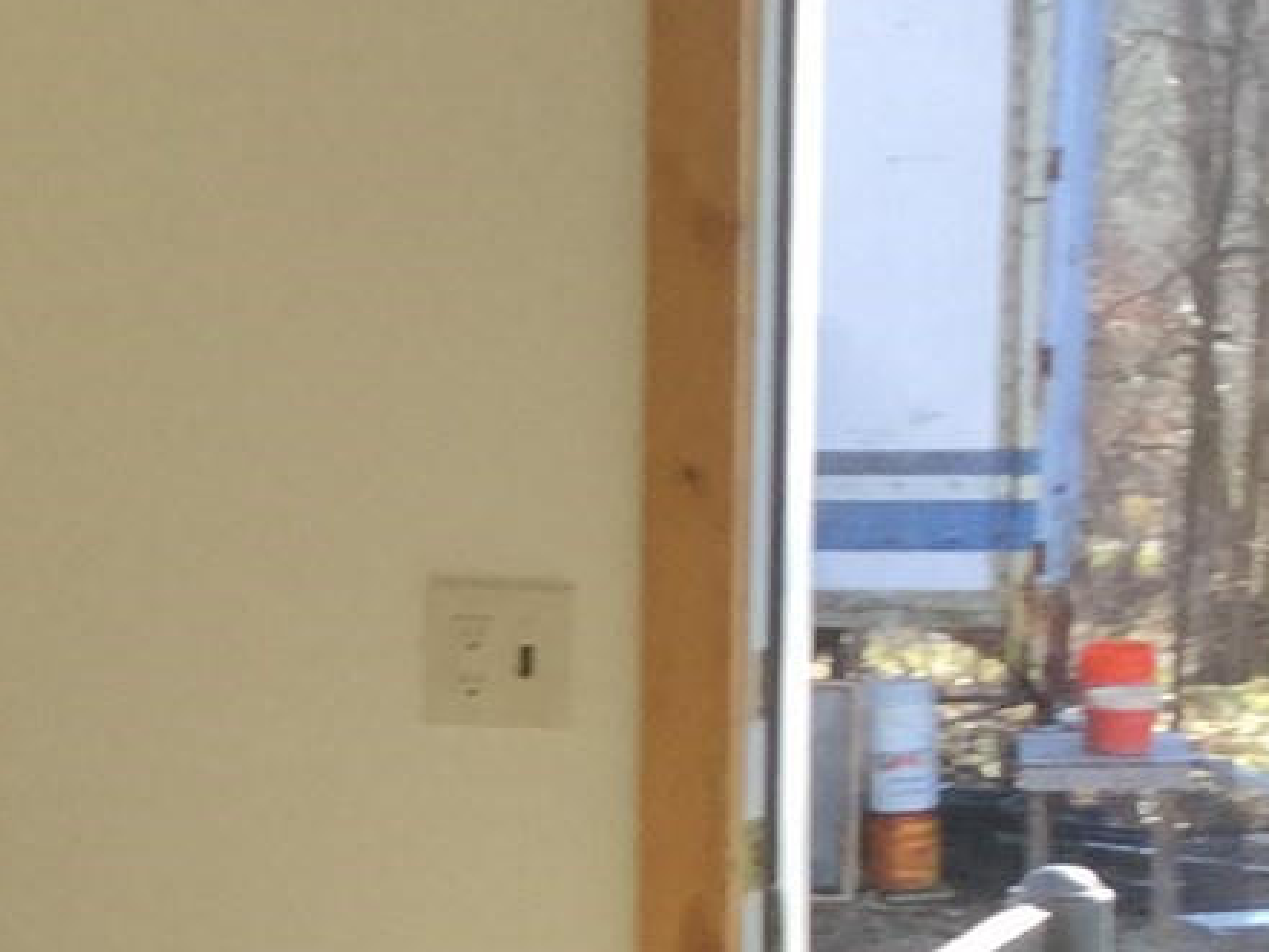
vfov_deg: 10.2
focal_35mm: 144
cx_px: -633
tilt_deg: -13.0
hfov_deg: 13.0
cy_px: 1050
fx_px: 5280
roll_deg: +1.0
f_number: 2.4
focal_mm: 3.3
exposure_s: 1/120
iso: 32
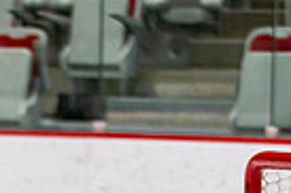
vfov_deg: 2.1
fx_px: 5248
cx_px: 137
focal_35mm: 650
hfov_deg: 3.2
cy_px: 468
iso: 800
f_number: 2.8
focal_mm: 130
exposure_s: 1/640
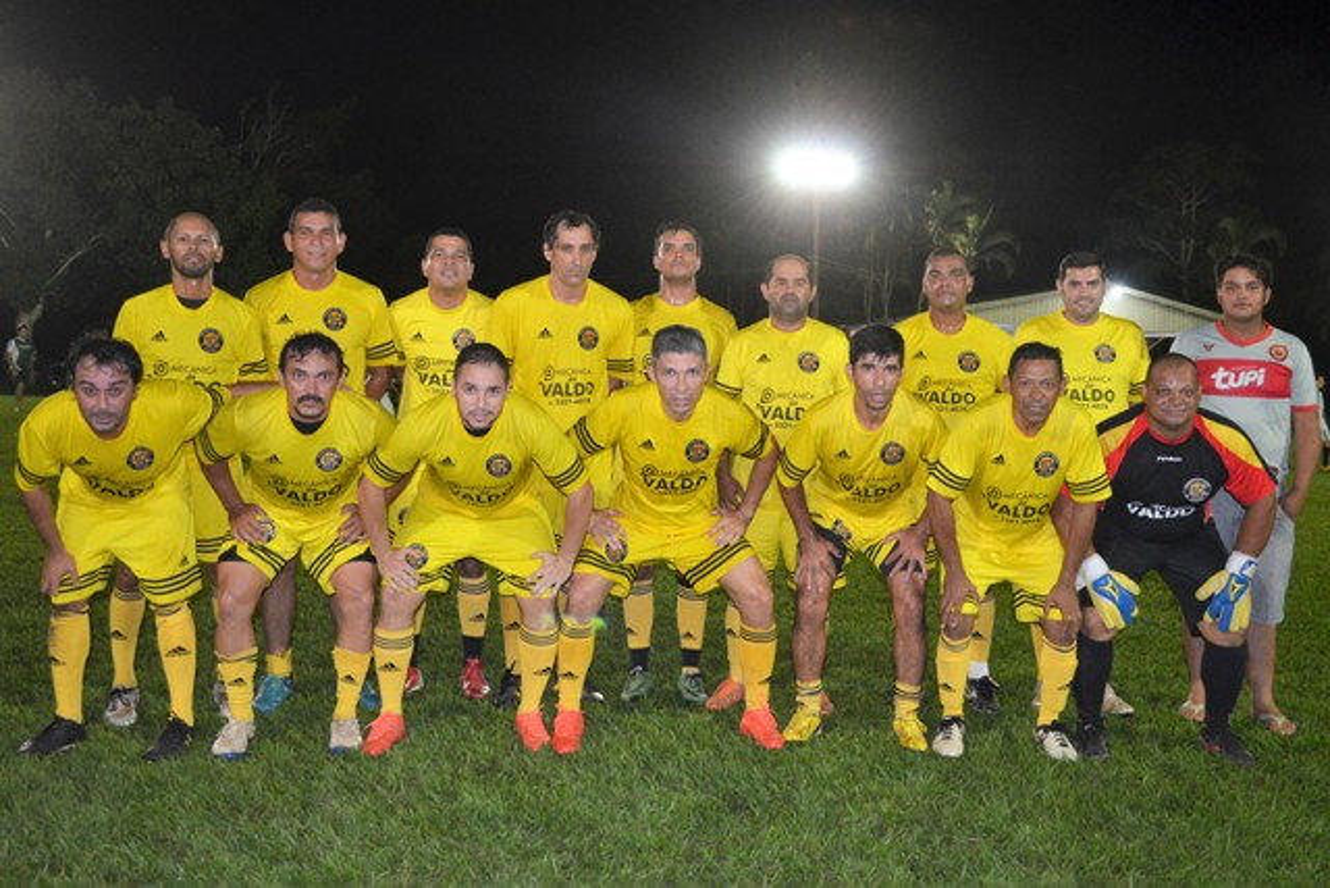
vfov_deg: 48.0
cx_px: 665
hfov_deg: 67.4
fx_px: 998
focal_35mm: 27
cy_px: 444
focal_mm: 18
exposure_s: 1/60
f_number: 3.5
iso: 1600
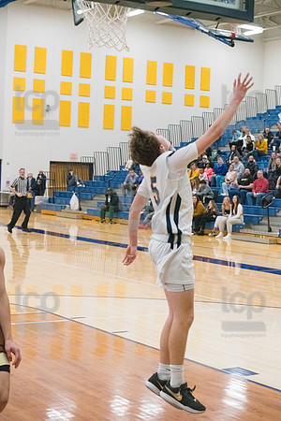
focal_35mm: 70
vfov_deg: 28.8
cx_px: 140
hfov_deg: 19.5
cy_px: 210
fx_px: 820
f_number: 4.5
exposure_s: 1/1600
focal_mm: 70
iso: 10000
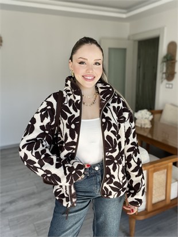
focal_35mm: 30
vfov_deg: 59.9
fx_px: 206
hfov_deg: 46.8
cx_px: 89
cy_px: 118
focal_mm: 2.71
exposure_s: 1/121
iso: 50
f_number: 2.2
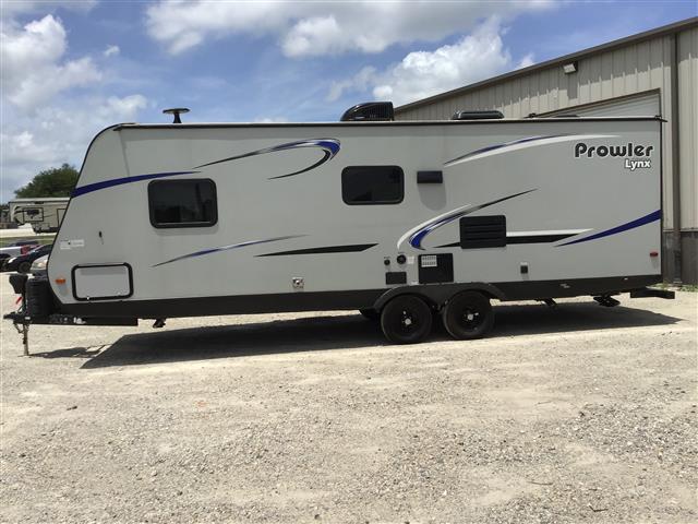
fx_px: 625
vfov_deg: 45.4
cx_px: 349
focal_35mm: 31
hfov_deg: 58.4
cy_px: 262
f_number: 2.4
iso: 25
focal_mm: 3.3
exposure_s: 1/2469
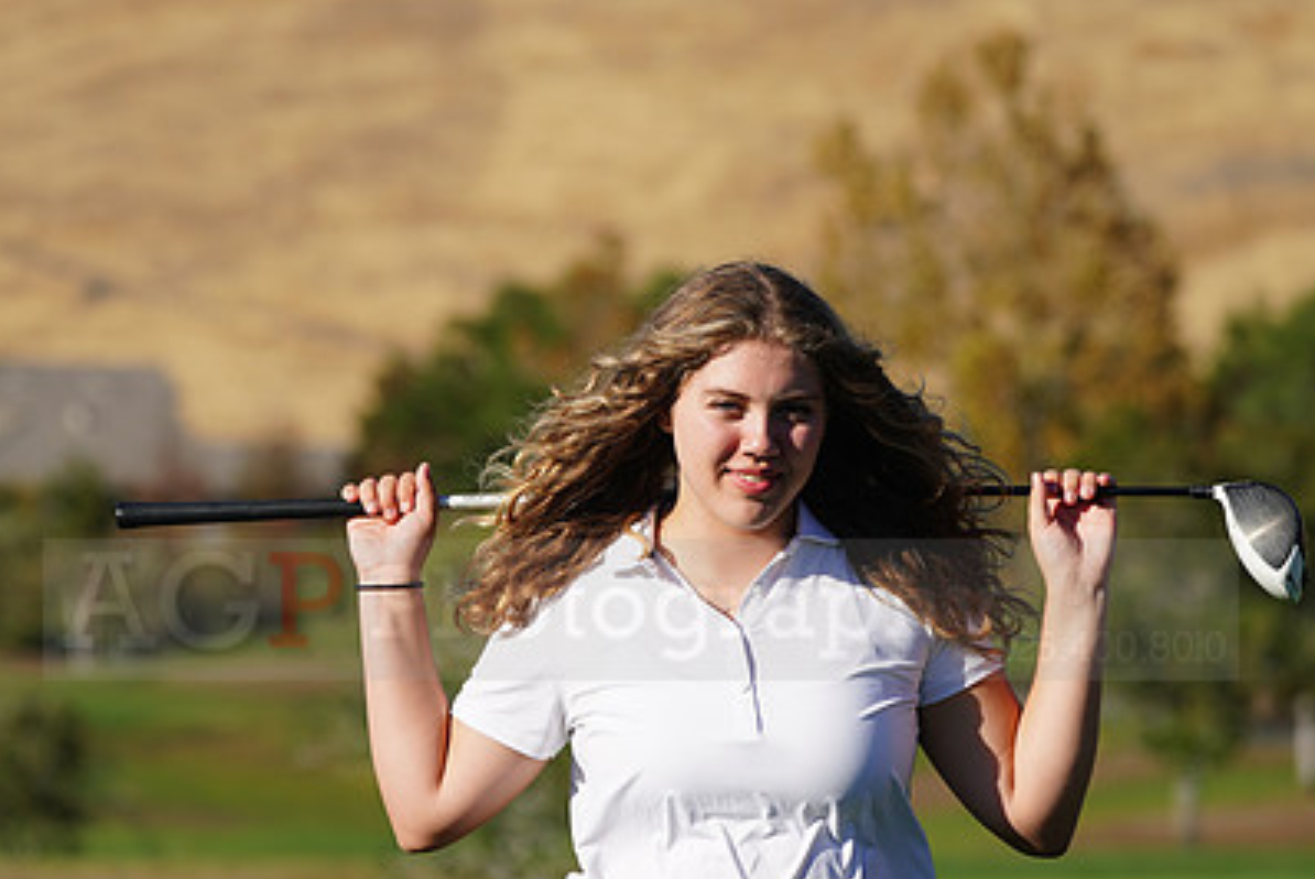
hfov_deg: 8.4
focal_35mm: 246
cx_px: 598
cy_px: 583
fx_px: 8992
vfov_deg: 5.6
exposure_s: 1/640
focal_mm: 169
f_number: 5.6
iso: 100
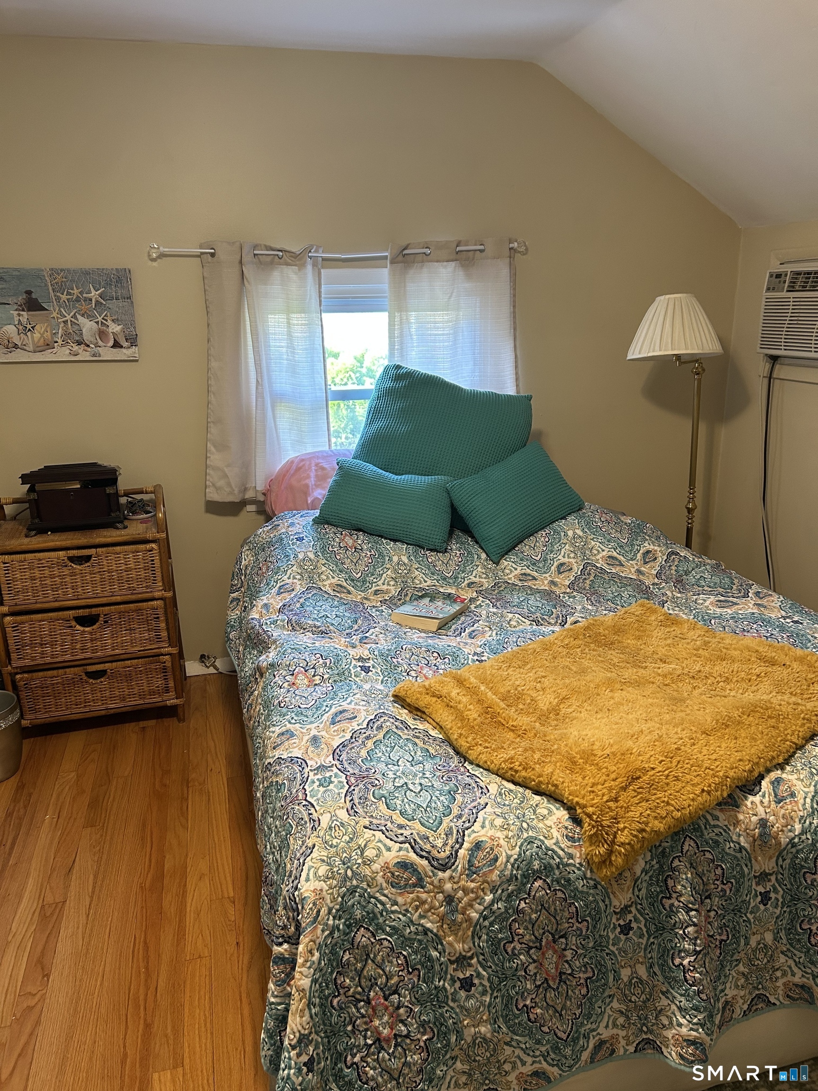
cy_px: 546
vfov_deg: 67.3
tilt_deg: -16.4
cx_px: 409
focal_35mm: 26
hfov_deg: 53.1
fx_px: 819
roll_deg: +0.3
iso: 160
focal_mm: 5.7
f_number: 1.5
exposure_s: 1/60
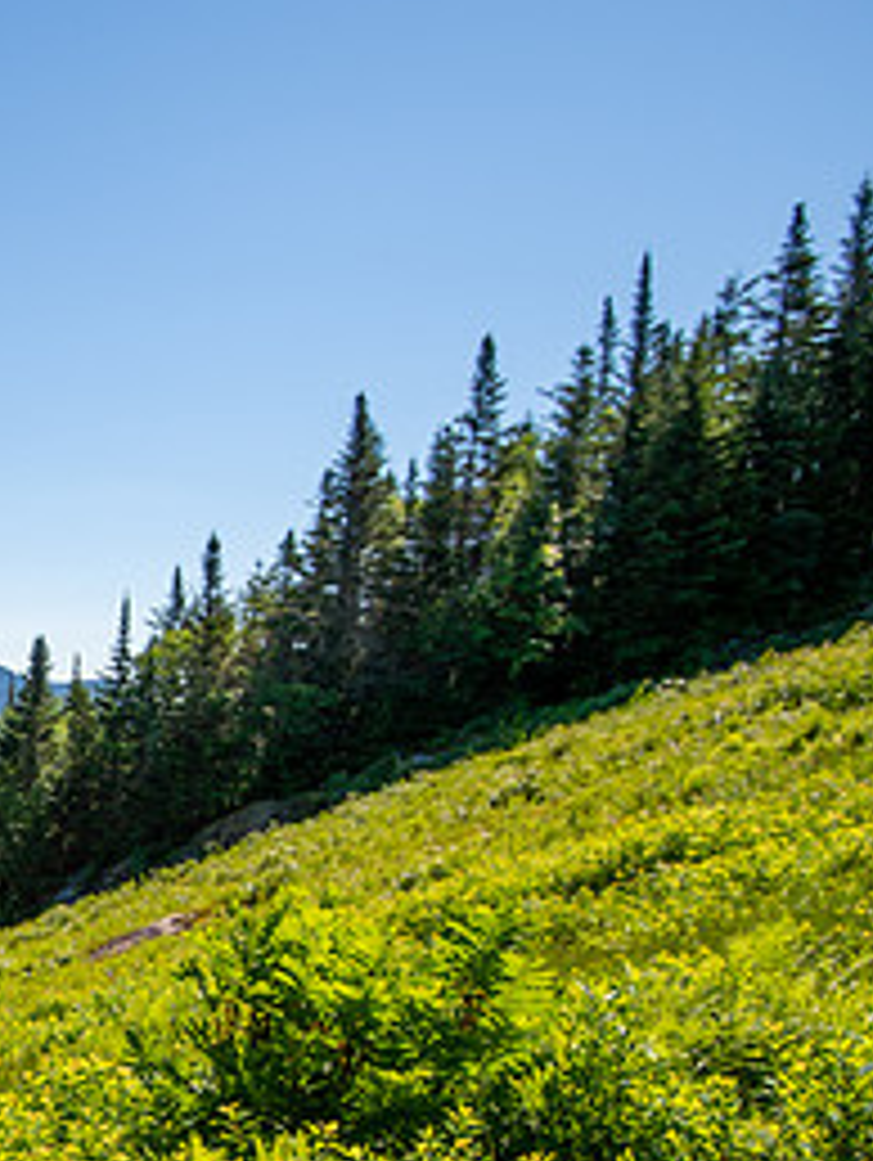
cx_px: -320
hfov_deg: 27.8
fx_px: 1376
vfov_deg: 44.4
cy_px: 850
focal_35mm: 41
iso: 100
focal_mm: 19
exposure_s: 1/640
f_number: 5
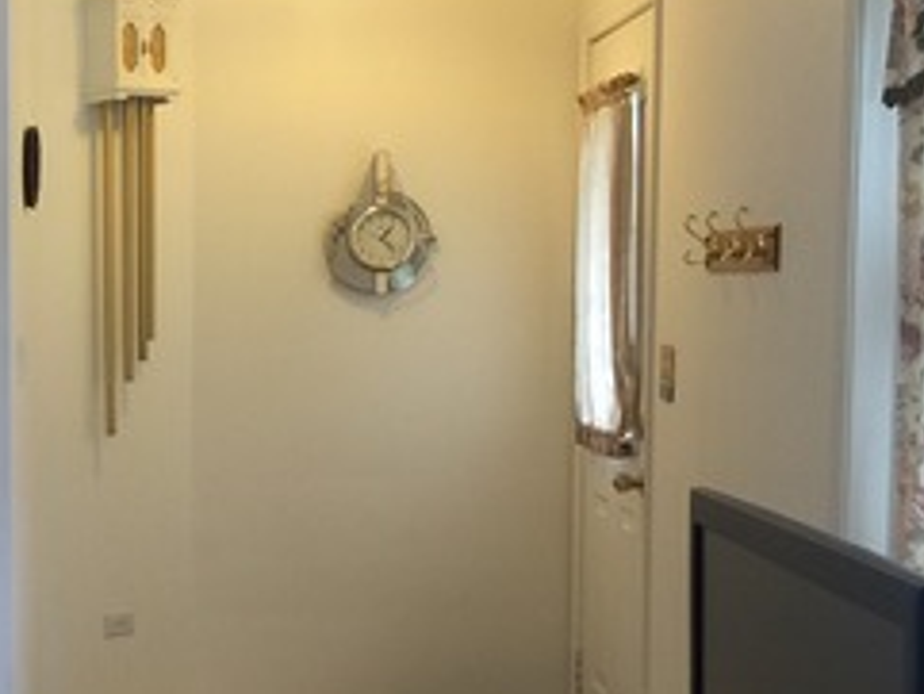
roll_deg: -0.5
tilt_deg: -5.9
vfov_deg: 19.1
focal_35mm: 77
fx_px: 2056
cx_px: -111
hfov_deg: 23.6
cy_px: 498
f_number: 2.2
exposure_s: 1/15
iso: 50
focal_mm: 4.15
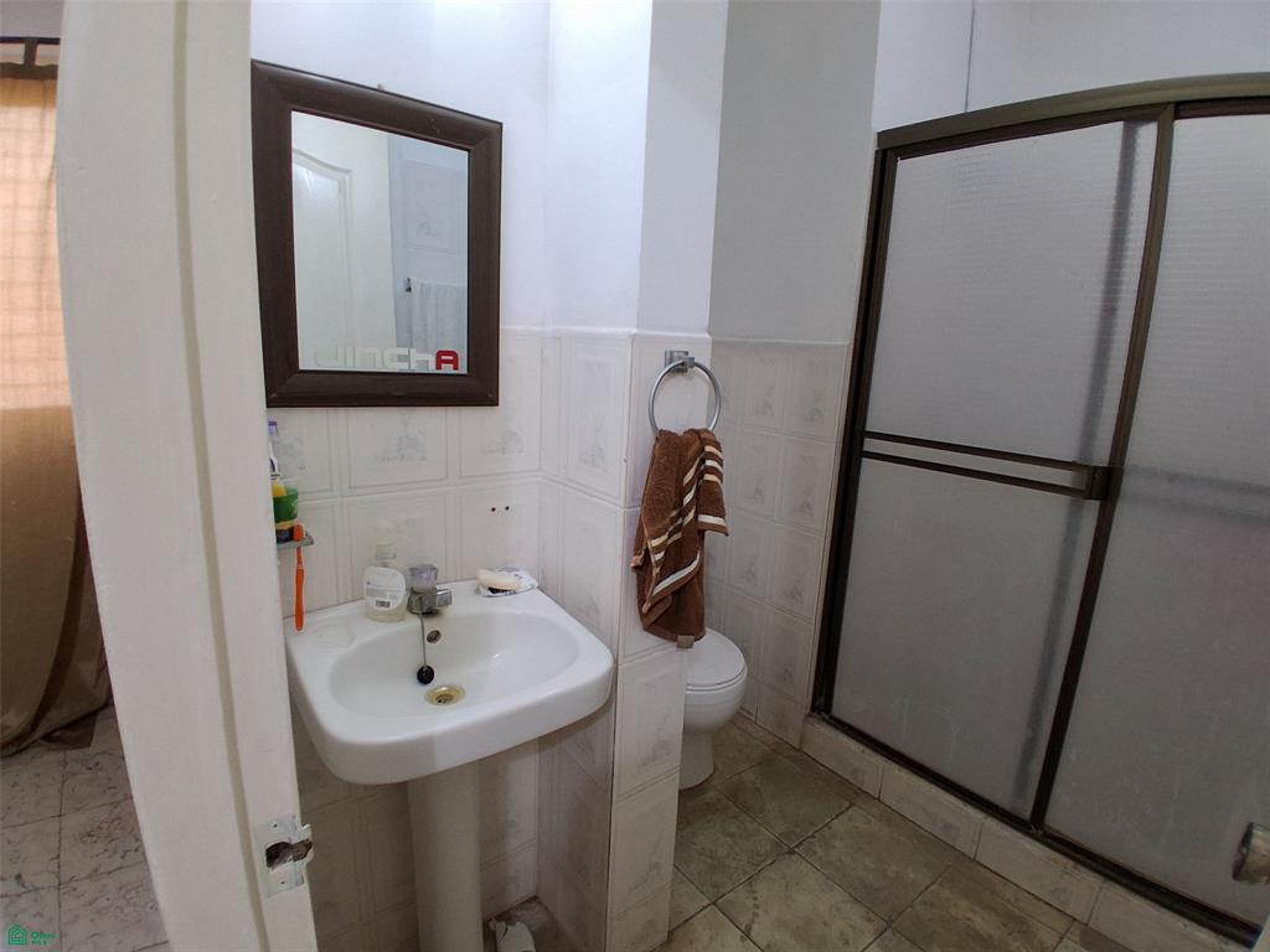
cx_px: 635
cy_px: 476
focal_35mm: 17
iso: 200
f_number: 2.2
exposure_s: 1/40
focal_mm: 1.4
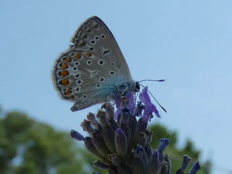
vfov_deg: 45.4
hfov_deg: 58.4
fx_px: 208
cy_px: 87
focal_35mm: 31
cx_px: 116
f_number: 3.3
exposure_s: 1/1000
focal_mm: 5.5
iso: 80
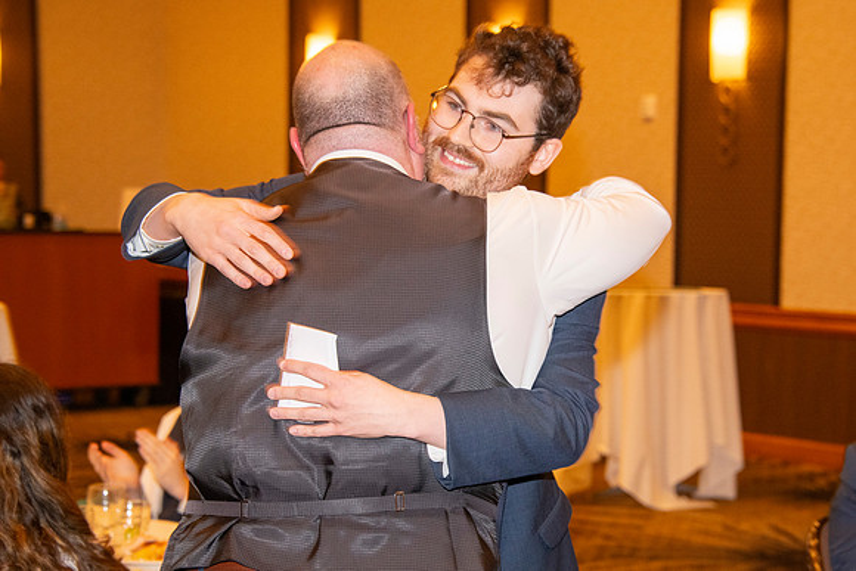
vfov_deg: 13.1
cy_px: 307
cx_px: 545
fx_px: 2483
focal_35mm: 104
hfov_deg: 19.5
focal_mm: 82
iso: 2000
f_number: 5.6
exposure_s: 1/60
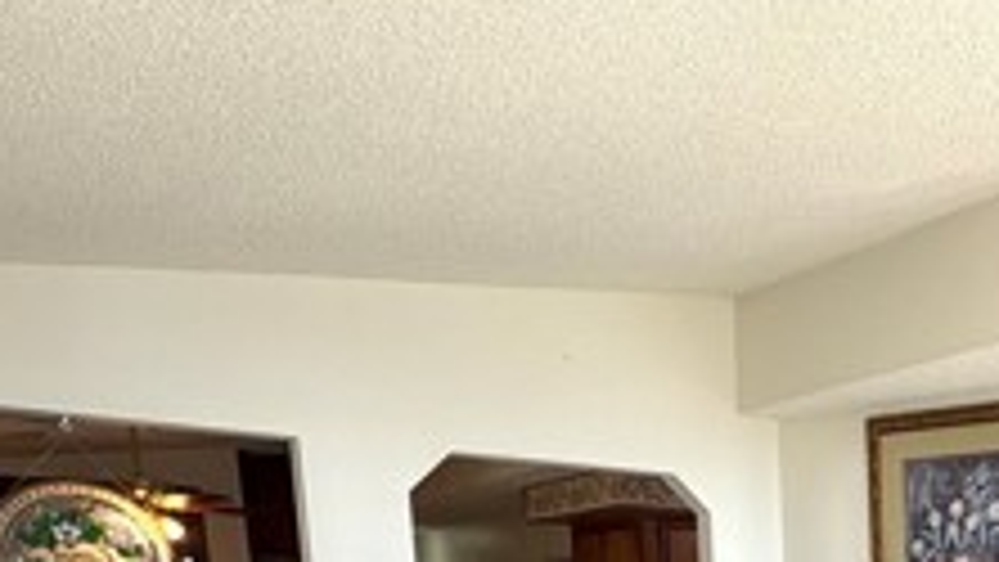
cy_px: 827
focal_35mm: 44
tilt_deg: -9.3
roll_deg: +0.6
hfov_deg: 39.9
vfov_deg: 22.6
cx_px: 1030
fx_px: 1166
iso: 64
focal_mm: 2.22
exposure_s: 1/131
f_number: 2.2
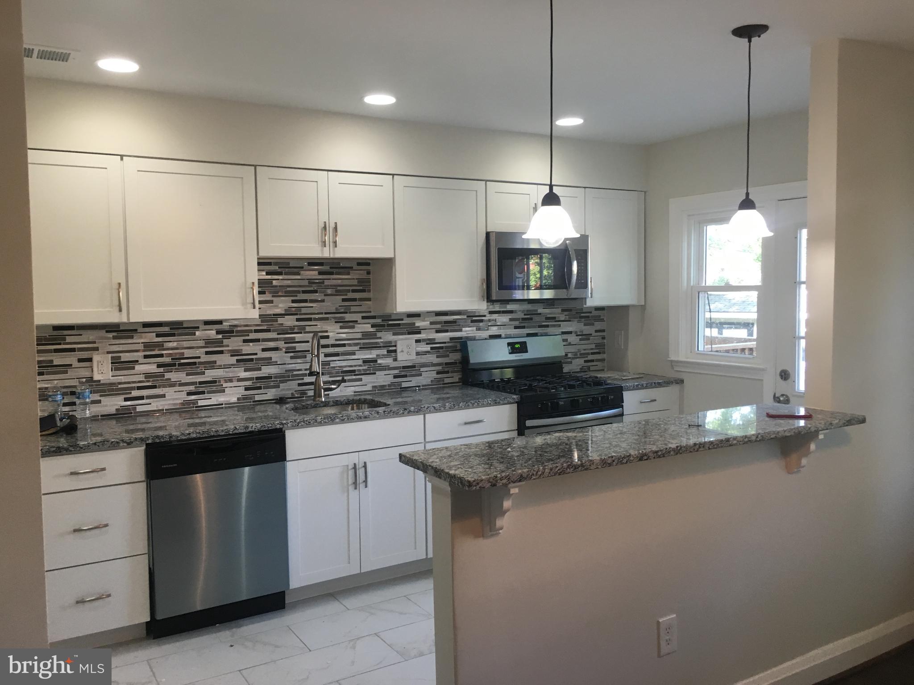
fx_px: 766
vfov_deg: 48.2
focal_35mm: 29
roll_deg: -0.2
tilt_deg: -3.9
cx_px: 457
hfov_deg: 61.7
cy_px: 342
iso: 50
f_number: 2.2
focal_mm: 4.15
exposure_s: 1/33
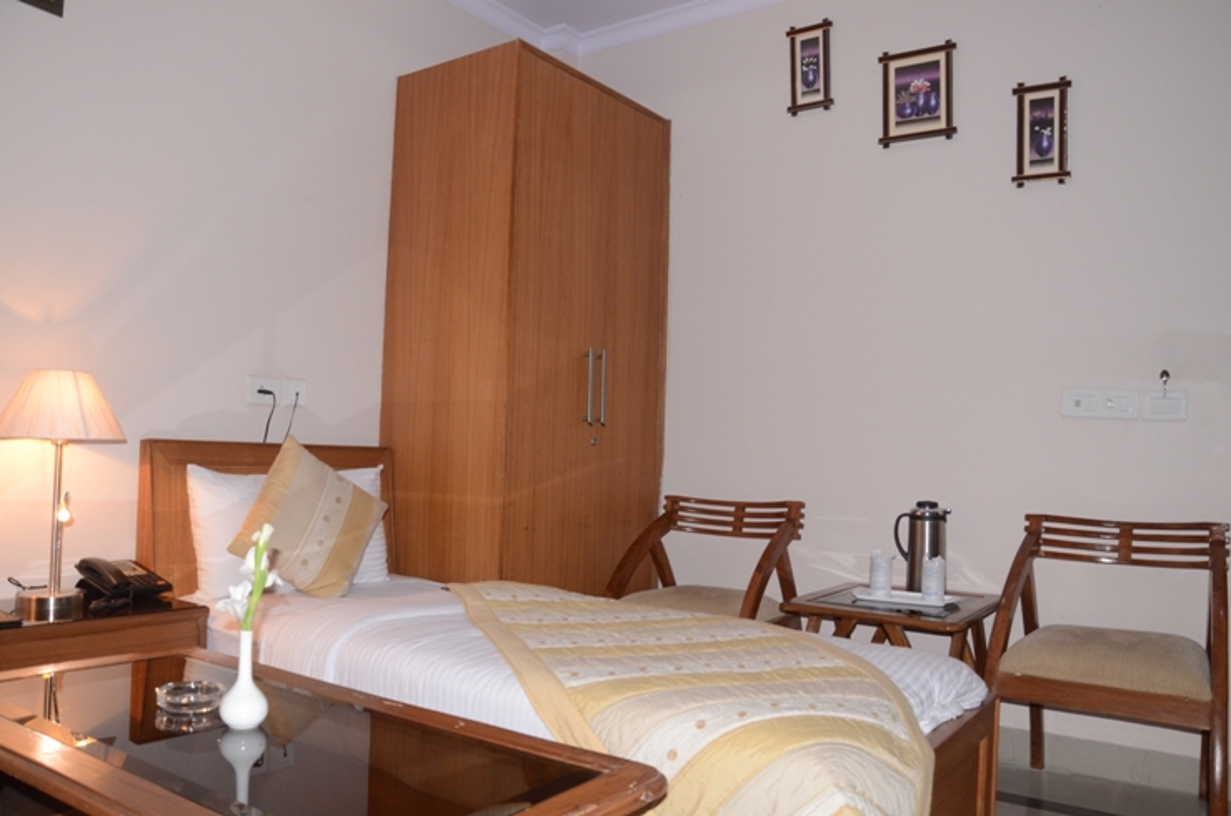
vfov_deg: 47.8
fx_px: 922
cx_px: 616
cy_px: 408
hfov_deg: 67.5
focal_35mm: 27
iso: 1000
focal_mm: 18
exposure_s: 1/60
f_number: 5.6
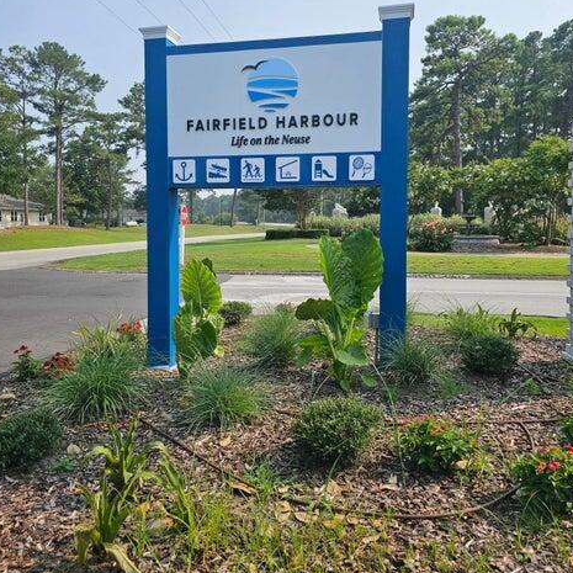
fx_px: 524
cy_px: 242
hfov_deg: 57.3
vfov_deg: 57.0
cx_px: 283
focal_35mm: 28
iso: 10
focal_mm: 6.3
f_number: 1.7
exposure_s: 1/912
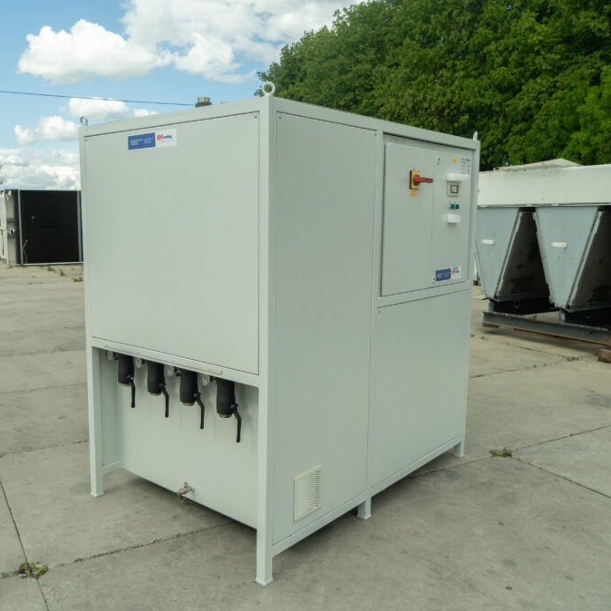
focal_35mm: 31
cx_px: 244
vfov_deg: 52.5
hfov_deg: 52.2
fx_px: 619
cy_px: 308
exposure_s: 1/80
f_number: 6.3
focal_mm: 24
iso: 100
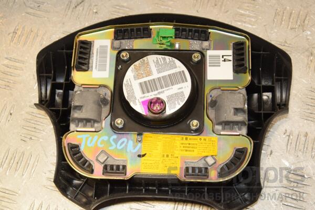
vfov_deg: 21.6
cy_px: 105
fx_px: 551
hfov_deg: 31.9
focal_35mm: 63
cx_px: 158
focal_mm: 42
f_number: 7.1
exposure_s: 1/200
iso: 800
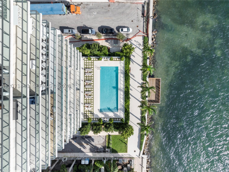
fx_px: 159
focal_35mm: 24
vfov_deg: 56.8
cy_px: 86
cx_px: 114
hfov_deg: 71.6
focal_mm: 12.29
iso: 140
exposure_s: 1/200
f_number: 2.8
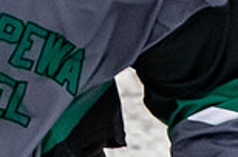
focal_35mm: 2218
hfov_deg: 0.9
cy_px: -207
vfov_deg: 0.6
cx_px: 59
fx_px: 14633
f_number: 3.5
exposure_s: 1/800
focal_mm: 200
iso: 2500
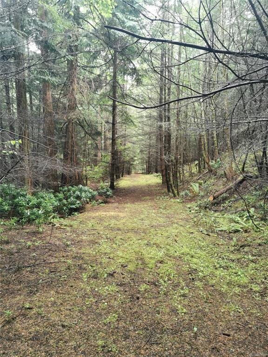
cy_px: 178
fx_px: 279
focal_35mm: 27
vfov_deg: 65.3
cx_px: 134
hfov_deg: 51.4
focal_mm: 5.56
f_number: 1.6
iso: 200
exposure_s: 1/100
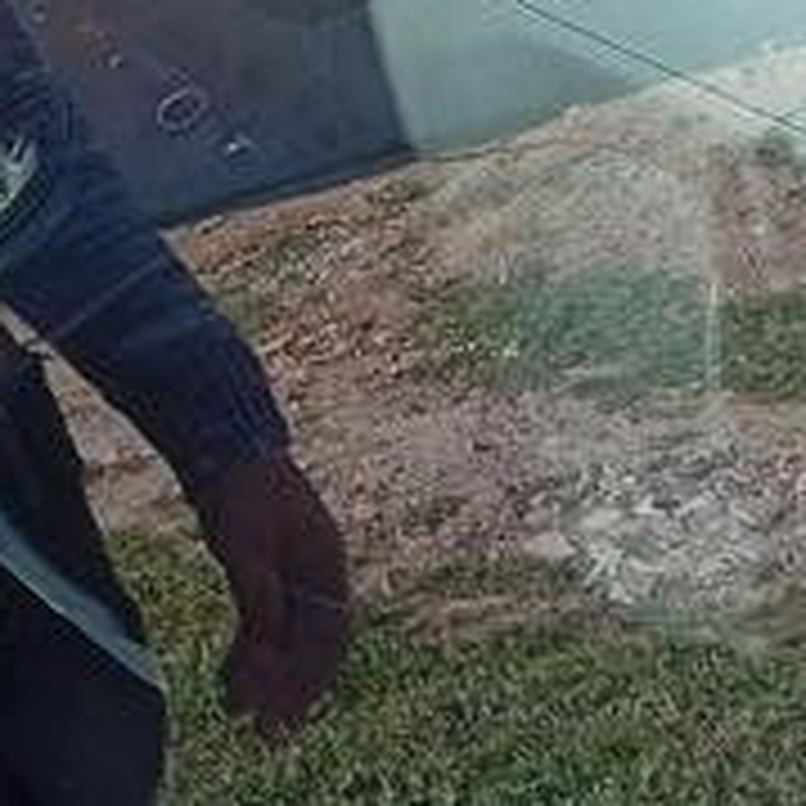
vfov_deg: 18.9
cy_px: -160
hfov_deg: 19.8
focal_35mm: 87
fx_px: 2292
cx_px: 185
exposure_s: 1/132
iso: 50
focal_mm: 3.98
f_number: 1.8
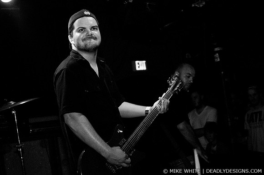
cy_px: 88
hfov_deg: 37.9
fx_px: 384
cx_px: 132
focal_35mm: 52
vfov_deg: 25.7
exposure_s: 1/80
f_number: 2.8
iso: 1000
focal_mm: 35
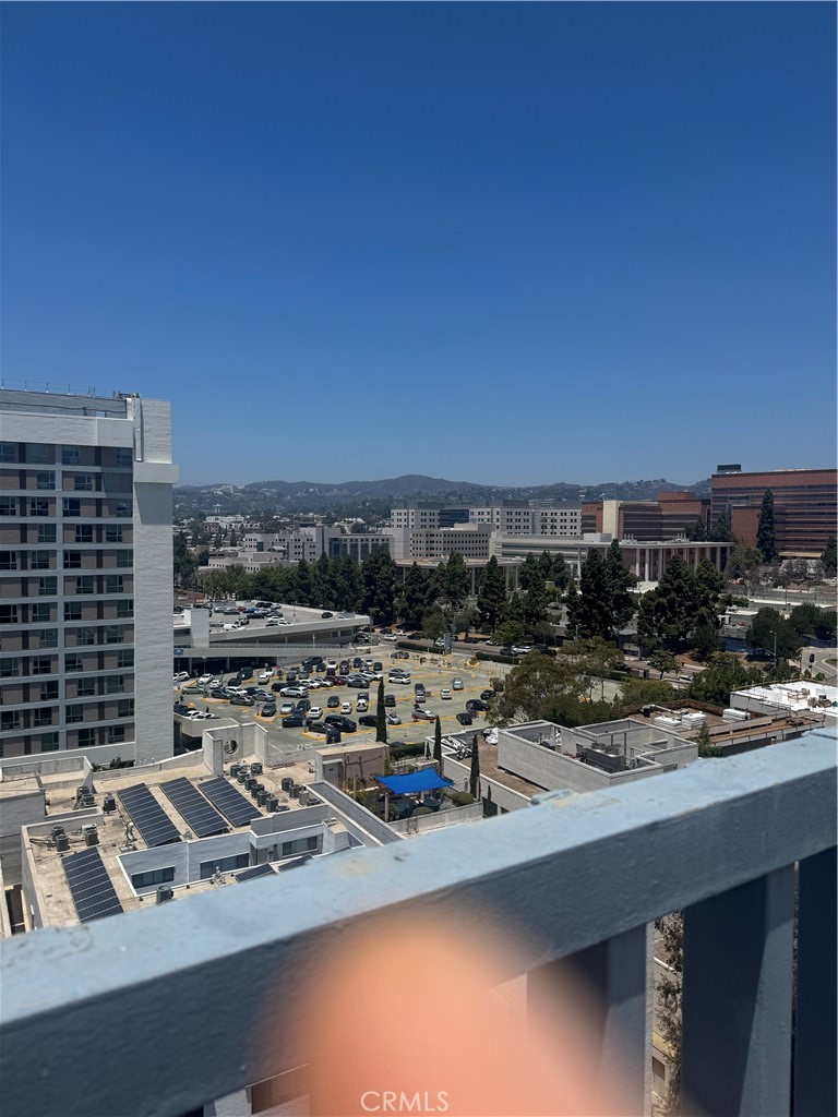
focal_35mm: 24
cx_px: 419
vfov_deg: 71.6
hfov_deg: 56.8
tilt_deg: -3.4
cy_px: 558
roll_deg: +0.6
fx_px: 775
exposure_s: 1/7092
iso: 80
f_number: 1.78
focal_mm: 6.76
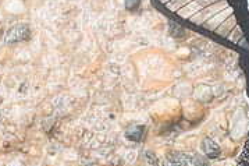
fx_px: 5549
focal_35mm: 803
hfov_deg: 2.6
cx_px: 290
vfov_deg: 1.7
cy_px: 124
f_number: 8
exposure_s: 1/320
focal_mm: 150
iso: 1000
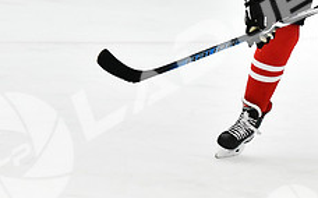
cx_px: 258
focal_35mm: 389
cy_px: 12
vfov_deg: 3.4
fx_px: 3368
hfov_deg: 5.4
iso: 5000
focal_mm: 100
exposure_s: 1/1250
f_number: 2.8
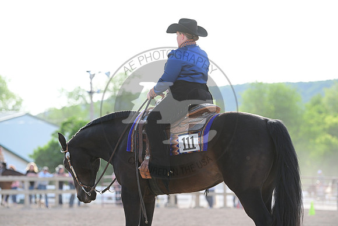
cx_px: 169
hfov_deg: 12.8
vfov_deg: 8.6
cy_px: 113
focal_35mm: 160
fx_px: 1503
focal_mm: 160
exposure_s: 1/2000
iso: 1000
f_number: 4.5
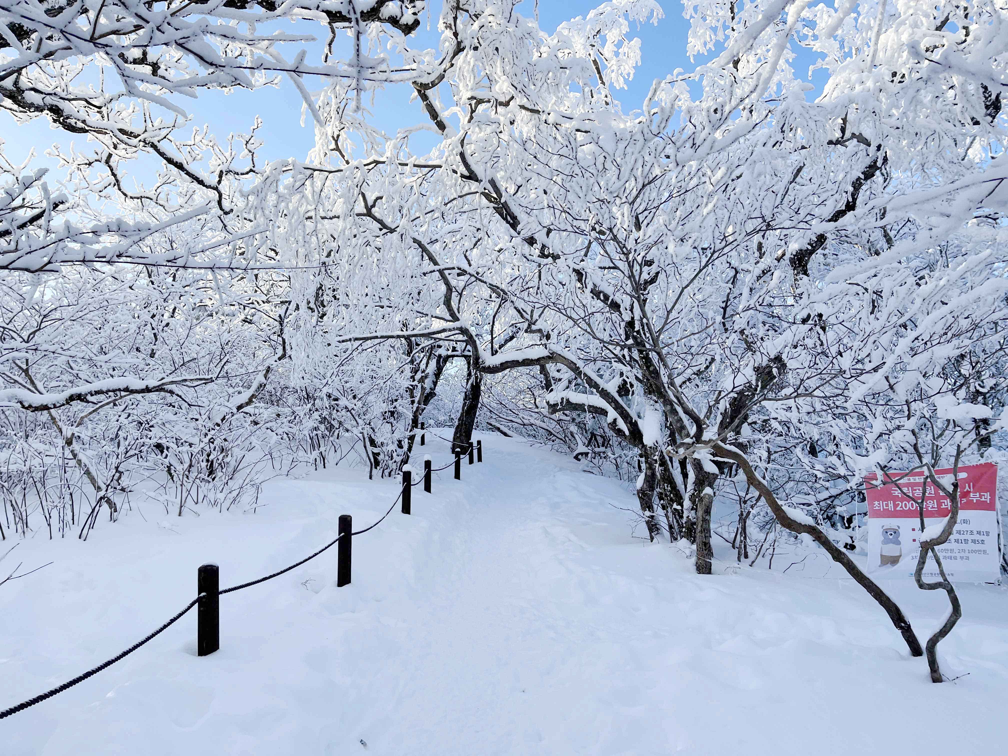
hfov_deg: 67.3
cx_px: 504
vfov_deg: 53.1
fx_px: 757
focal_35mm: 26
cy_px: 378
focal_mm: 5.1
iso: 50
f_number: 1.6
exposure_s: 1/1890
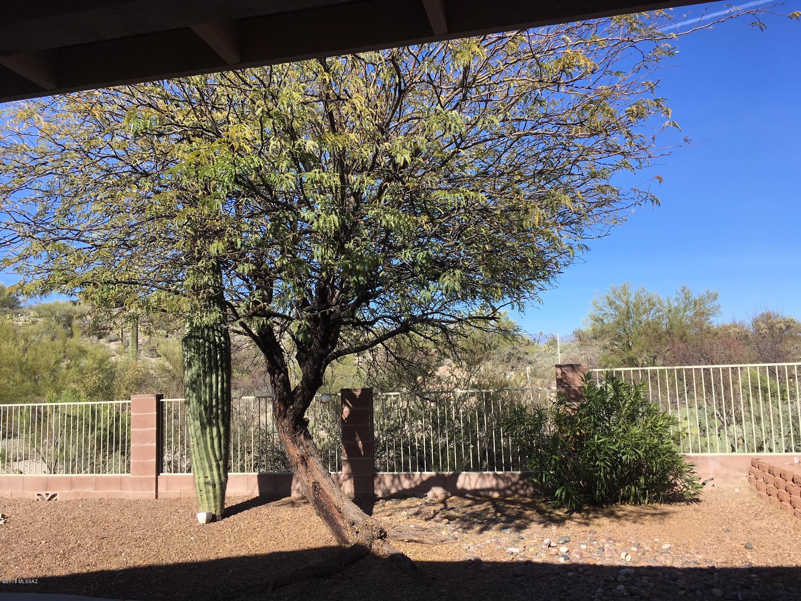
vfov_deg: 48.2
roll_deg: +2.4
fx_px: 671
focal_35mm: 29
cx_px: 400
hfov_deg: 61.7
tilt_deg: +3.1
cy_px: 300
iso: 25
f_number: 2.2
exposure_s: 1/1261
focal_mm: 4.15
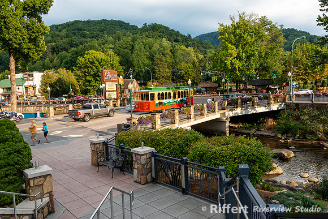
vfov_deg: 45.0
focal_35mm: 29
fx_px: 264
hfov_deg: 63.6
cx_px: 164
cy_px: 110
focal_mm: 28
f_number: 5.6
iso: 100
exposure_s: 1/125
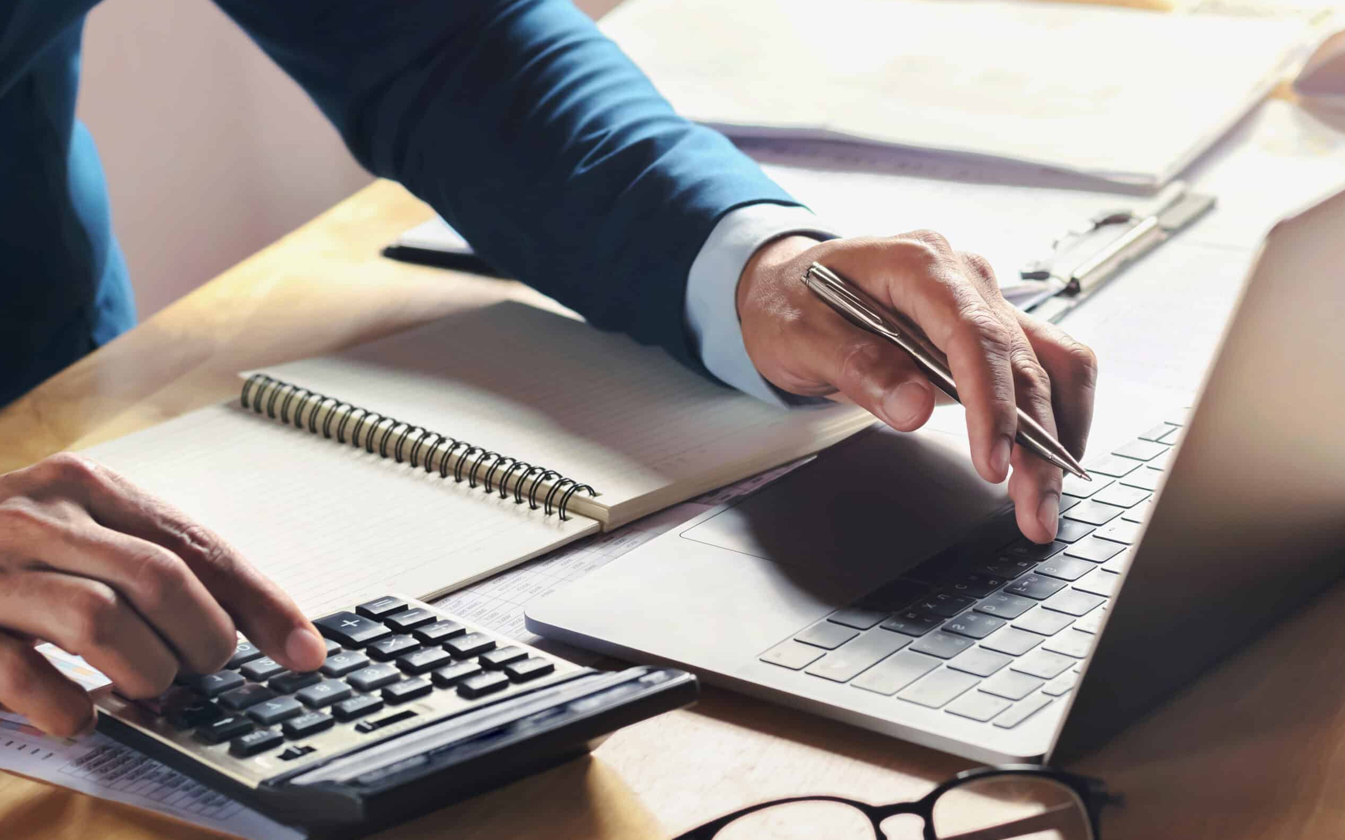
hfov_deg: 26.8
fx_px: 2822
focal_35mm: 77
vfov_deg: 16.9
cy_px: 448
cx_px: 674
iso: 400
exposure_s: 1/160
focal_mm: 50
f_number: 4
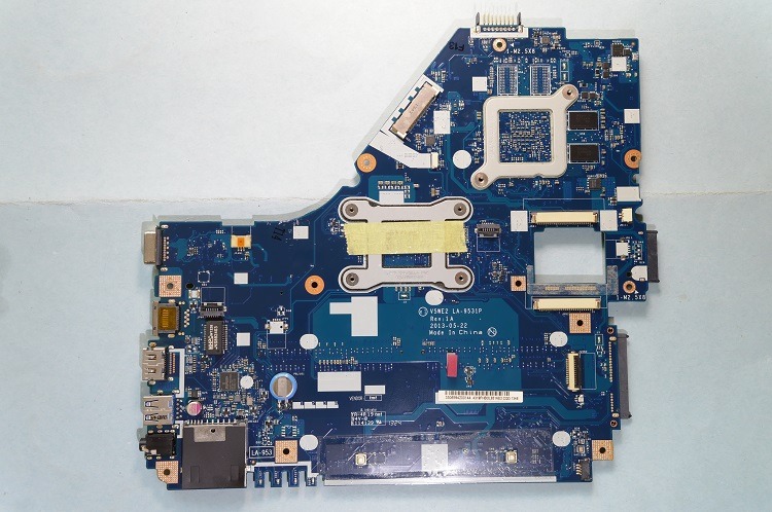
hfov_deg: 55.2
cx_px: 386
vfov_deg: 38.3
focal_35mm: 34
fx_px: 739
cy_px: 256
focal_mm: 23
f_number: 8
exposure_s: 1/6
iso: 100
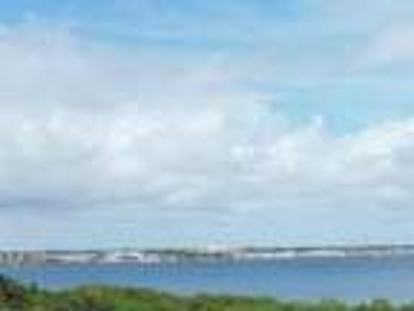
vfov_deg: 17.1
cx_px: 345
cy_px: 425
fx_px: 957
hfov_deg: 24.0
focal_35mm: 80
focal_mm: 6.72
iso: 120
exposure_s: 1/3200
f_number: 1.7
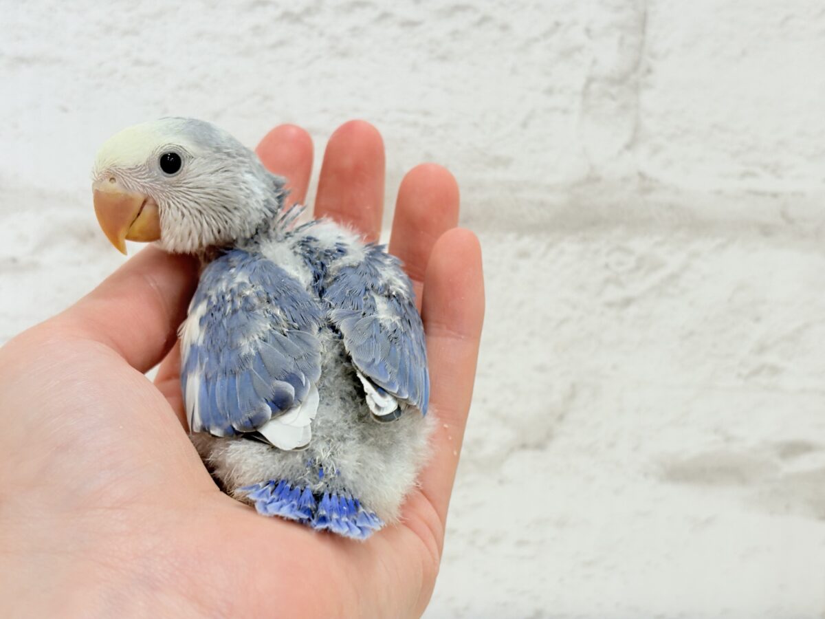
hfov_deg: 36.8
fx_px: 1239
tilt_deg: -8.0
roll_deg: -1.6
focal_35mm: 52
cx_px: 412
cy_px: 310
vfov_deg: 28.0
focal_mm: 5.96
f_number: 1.6
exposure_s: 1/50
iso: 40
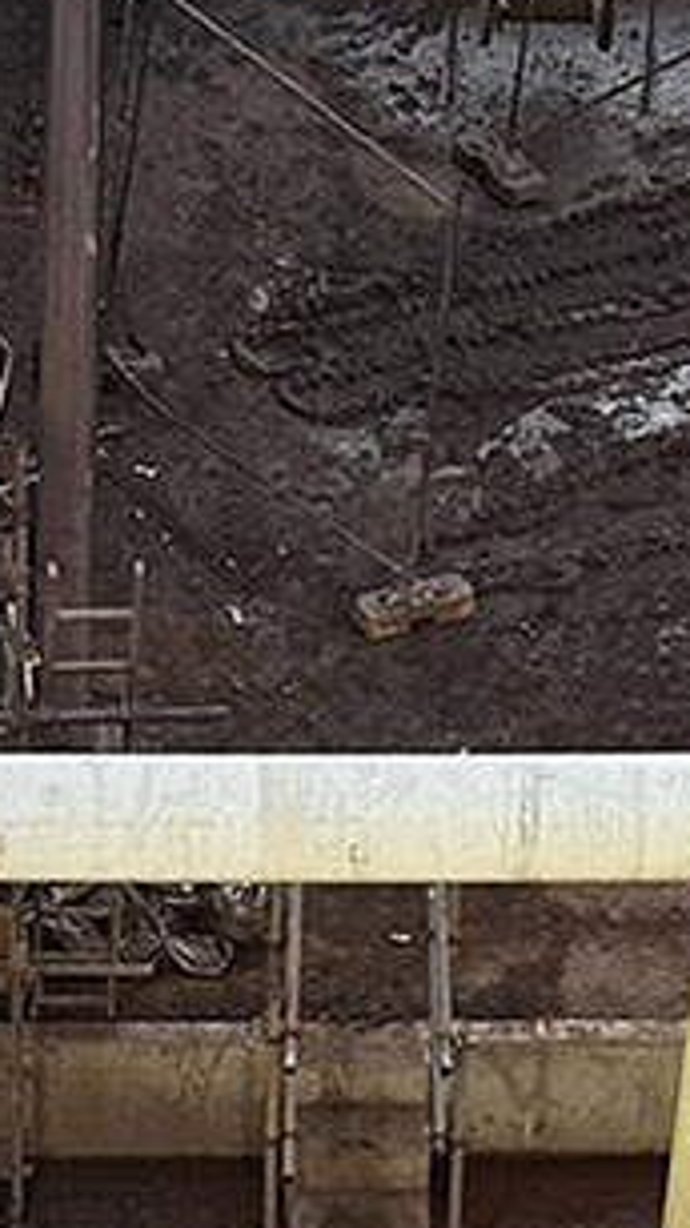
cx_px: -52
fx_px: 5565
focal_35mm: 171
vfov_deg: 11.3
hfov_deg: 7.1
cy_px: 2500
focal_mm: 6.76
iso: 64
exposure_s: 1/121
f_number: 1.78
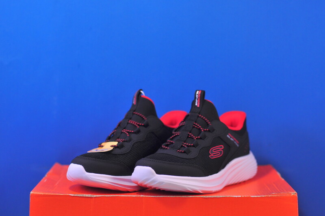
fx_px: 676
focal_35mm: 75
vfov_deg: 18.1
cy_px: 108
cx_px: 162
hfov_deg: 27.0
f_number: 2.5
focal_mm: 50
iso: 250
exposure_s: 1/320
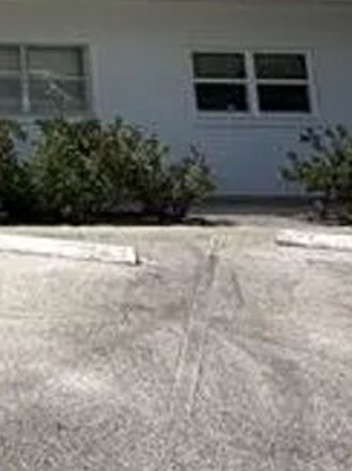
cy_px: -136
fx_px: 896
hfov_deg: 17.8
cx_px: -281
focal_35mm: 66
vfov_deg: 25.5
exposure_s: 1/1770
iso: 50
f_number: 2.2
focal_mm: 2.22
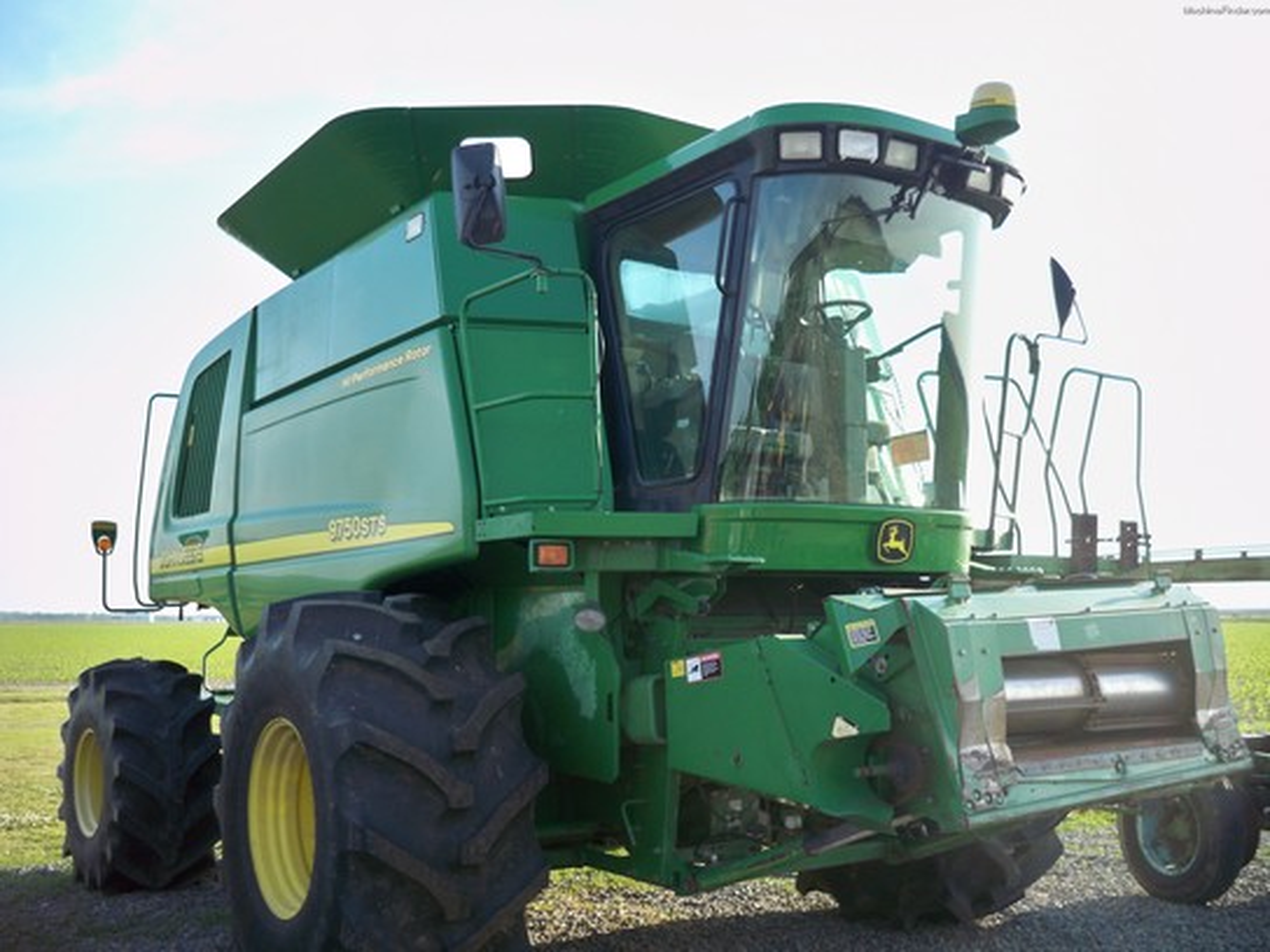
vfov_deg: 40.7
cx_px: 635
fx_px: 1284
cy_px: 476
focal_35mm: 35
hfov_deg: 52.6
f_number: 3.1
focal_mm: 6.3
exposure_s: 1/200
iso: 100
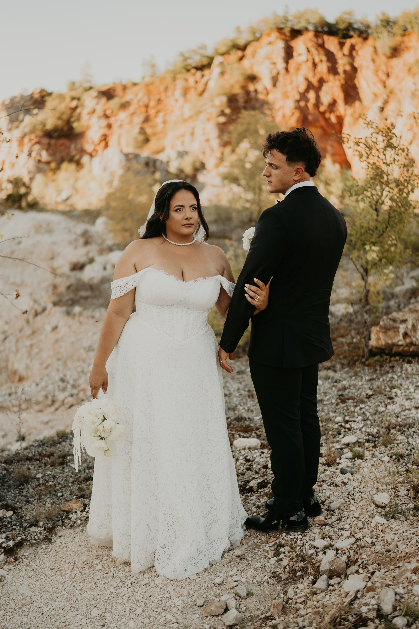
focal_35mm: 35
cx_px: 210
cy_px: 314
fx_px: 611
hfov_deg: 37.9
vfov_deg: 54.4
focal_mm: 35
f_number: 1.4
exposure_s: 1/1600
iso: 125
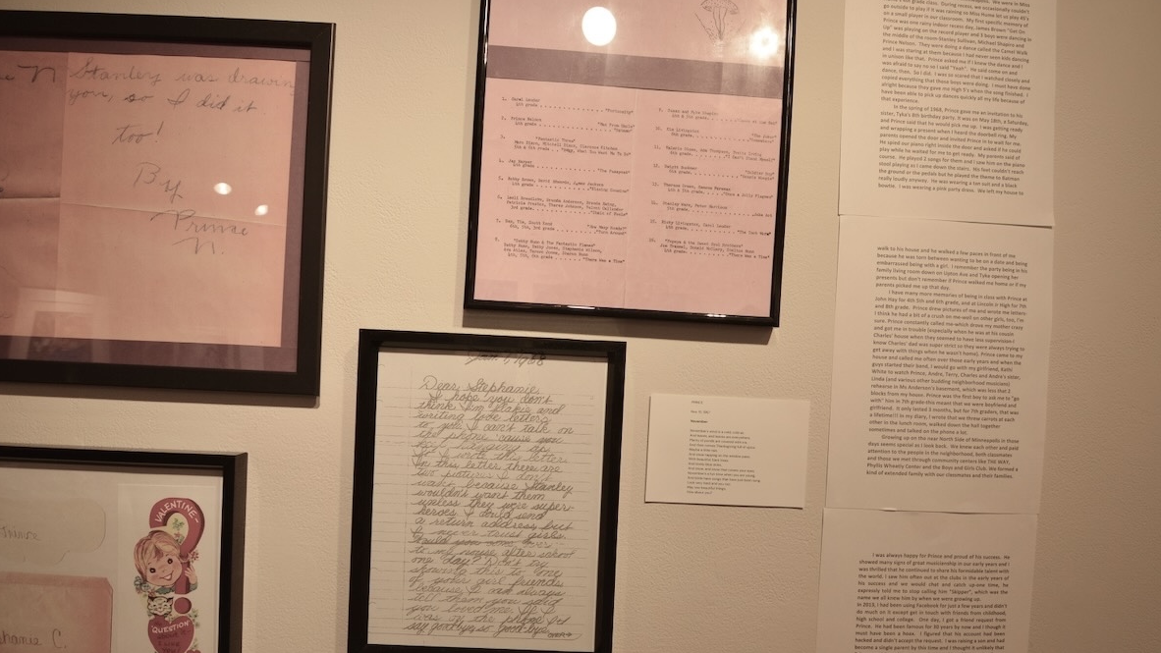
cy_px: 379
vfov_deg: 62.0
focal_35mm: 18
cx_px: 580
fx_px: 540
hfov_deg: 94.2
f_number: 5.6
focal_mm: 11
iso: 250
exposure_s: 1/125
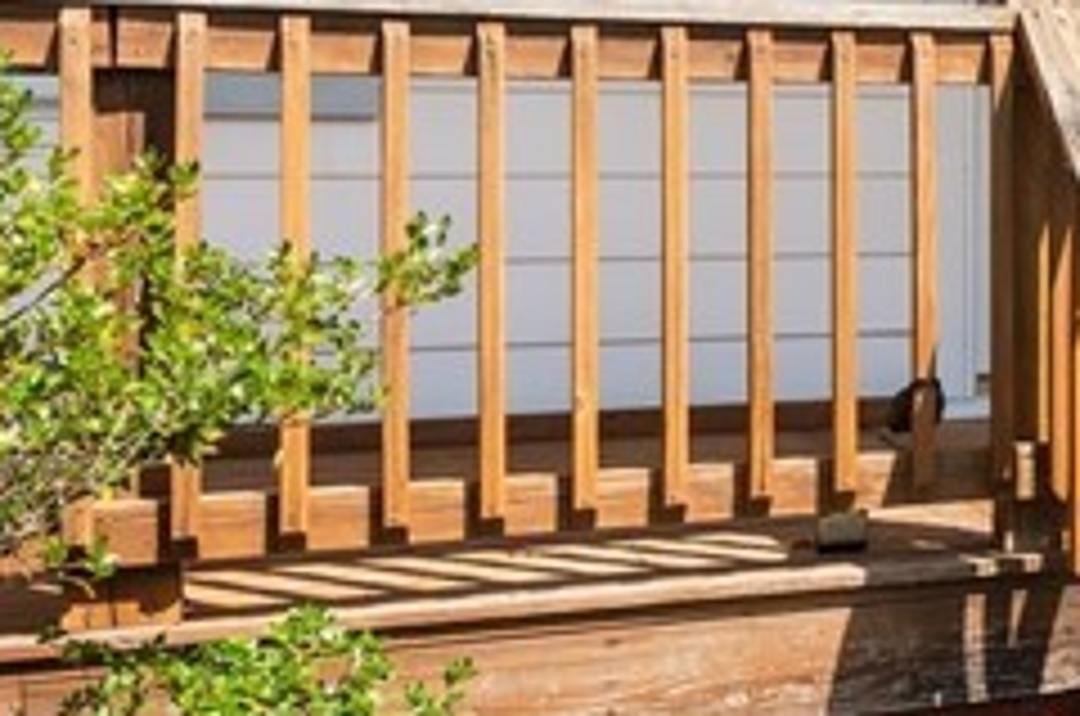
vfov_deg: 19.0
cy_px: 97
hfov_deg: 23.4
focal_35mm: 70
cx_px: 1602
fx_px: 2104
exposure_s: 1/160
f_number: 7.1
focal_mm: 15.5
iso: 100
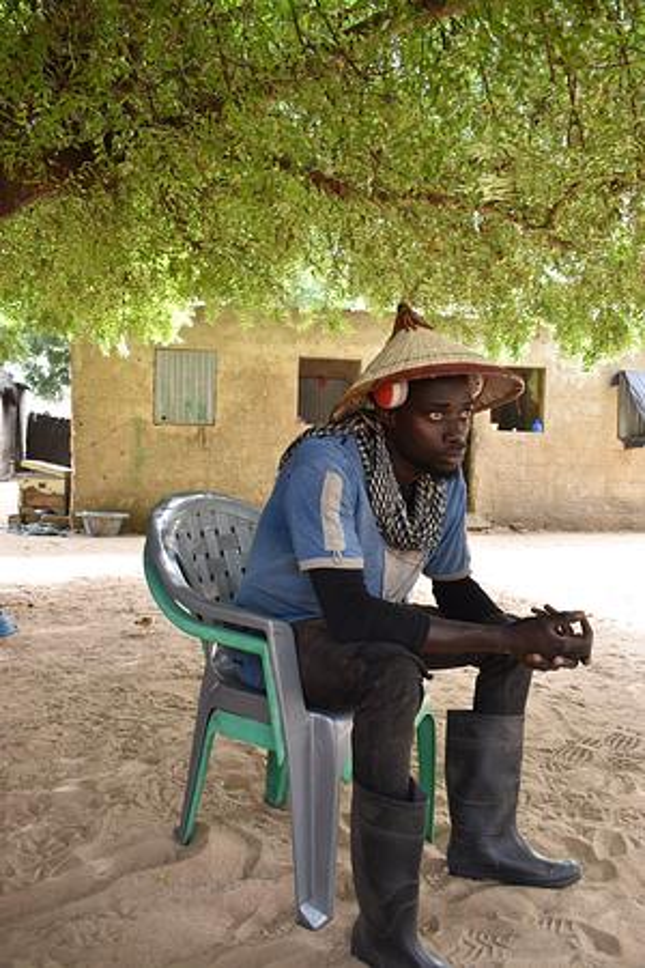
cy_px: 484
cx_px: 322
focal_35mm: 27
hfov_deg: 47.9
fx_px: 726
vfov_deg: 67.4
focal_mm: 18
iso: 400
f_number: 5.6
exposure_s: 1/125
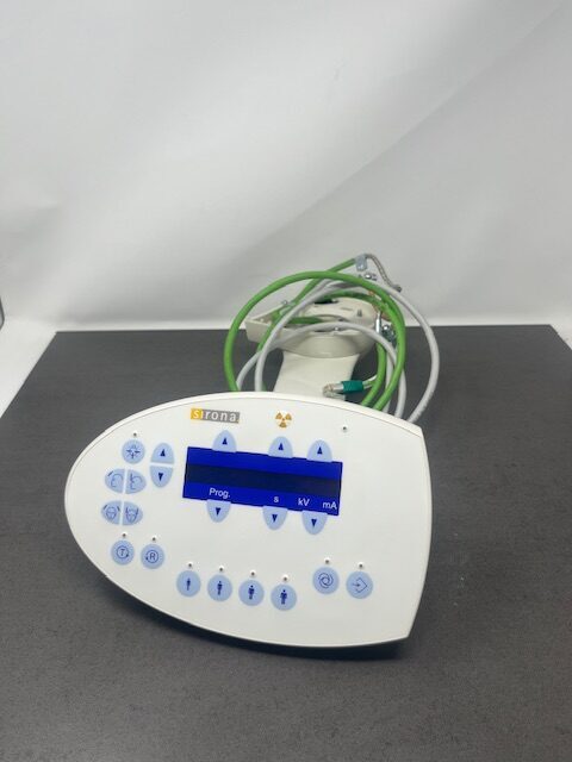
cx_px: 286
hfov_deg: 53.1
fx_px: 573
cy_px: 381
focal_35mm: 26
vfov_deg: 67.3
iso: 40
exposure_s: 1/165
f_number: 1.6
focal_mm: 5.1
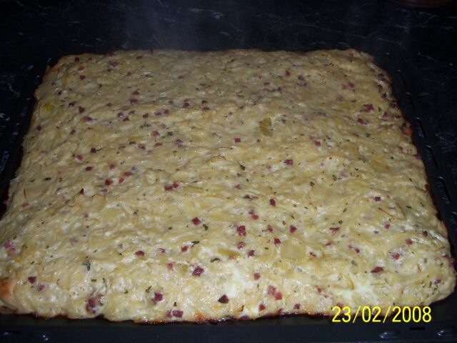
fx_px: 475
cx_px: 228
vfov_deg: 39.7
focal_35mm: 36
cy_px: 172
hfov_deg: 51.4
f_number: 3
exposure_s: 1/60
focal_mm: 6
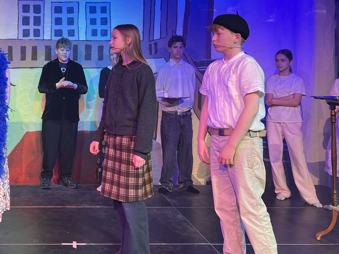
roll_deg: -0.5
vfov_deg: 31.0
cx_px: 74
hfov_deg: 39.8
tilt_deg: +3.1
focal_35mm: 46
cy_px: 62
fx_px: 450
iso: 100
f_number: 1.5
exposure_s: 1/119
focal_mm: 5.7
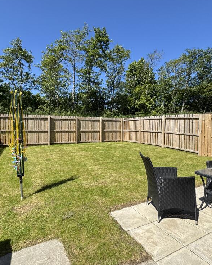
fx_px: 149
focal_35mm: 19
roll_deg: +0.4
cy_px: 128
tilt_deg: +0.5
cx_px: 90
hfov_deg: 70.4
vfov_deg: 83.2
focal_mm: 2.22
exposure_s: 1/1277
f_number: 2.2
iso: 50
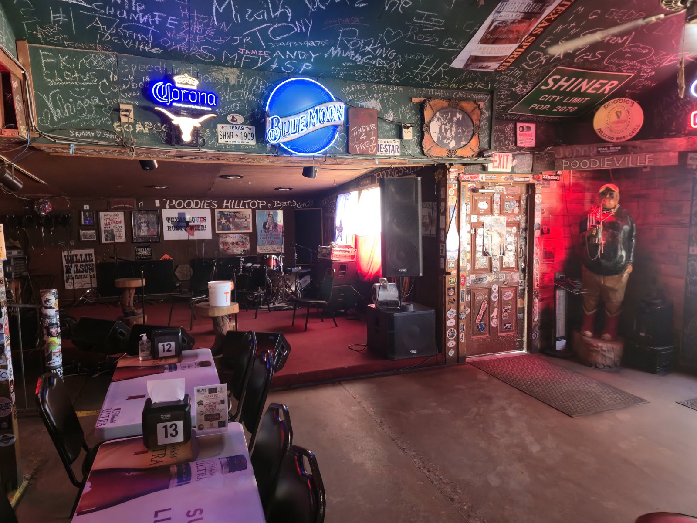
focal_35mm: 23
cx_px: 348
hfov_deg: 73.9
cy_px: 262
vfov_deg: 58.9
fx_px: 463
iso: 400
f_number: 1.8
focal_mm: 5.4
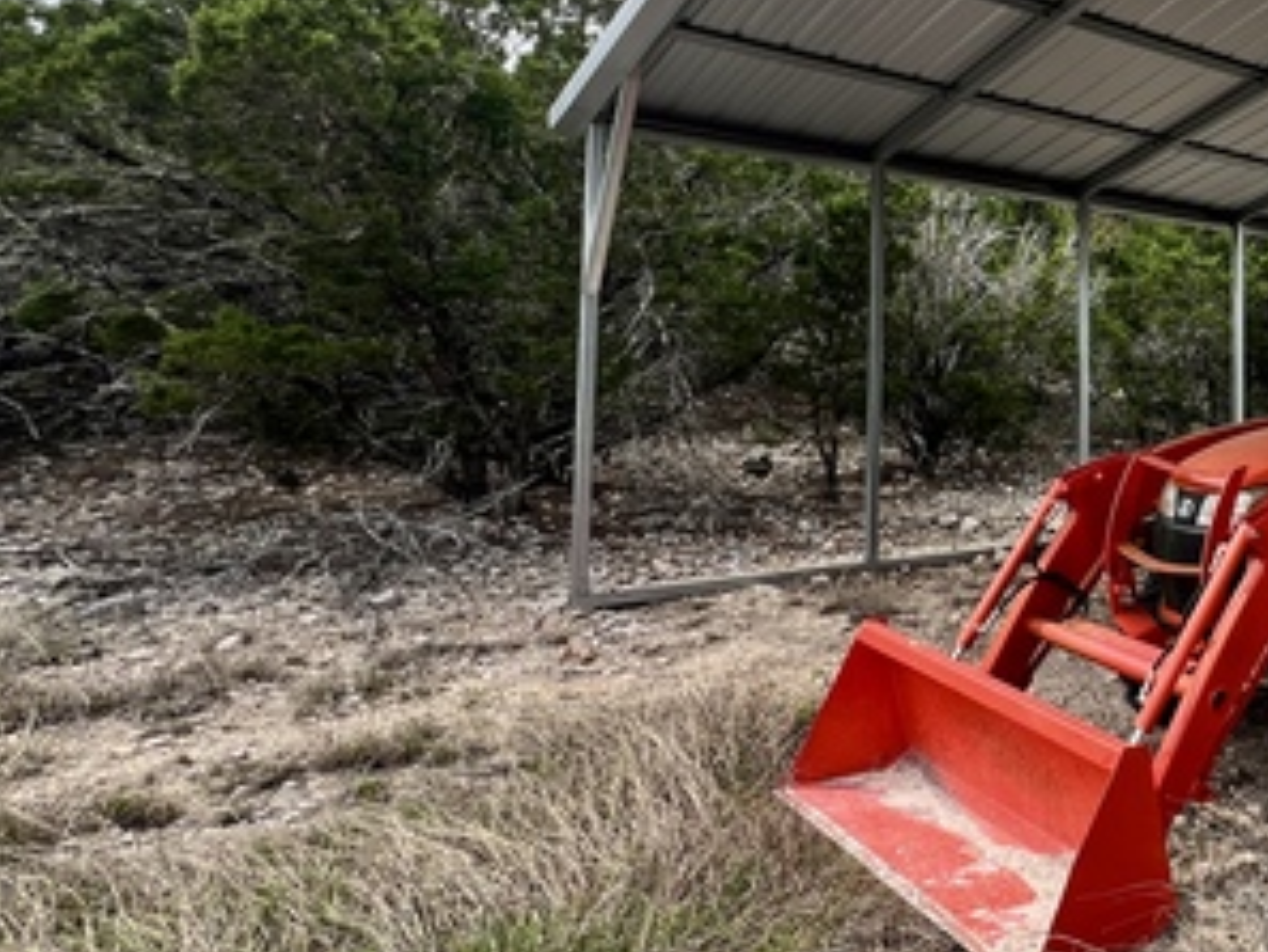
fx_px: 1026
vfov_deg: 49.1
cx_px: 1358
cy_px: 333
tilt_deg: +2.4
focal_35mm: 28
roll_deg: +1.3
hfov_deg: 47.9
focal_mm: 1.57
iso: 32
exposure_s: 1/359
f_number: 1.8
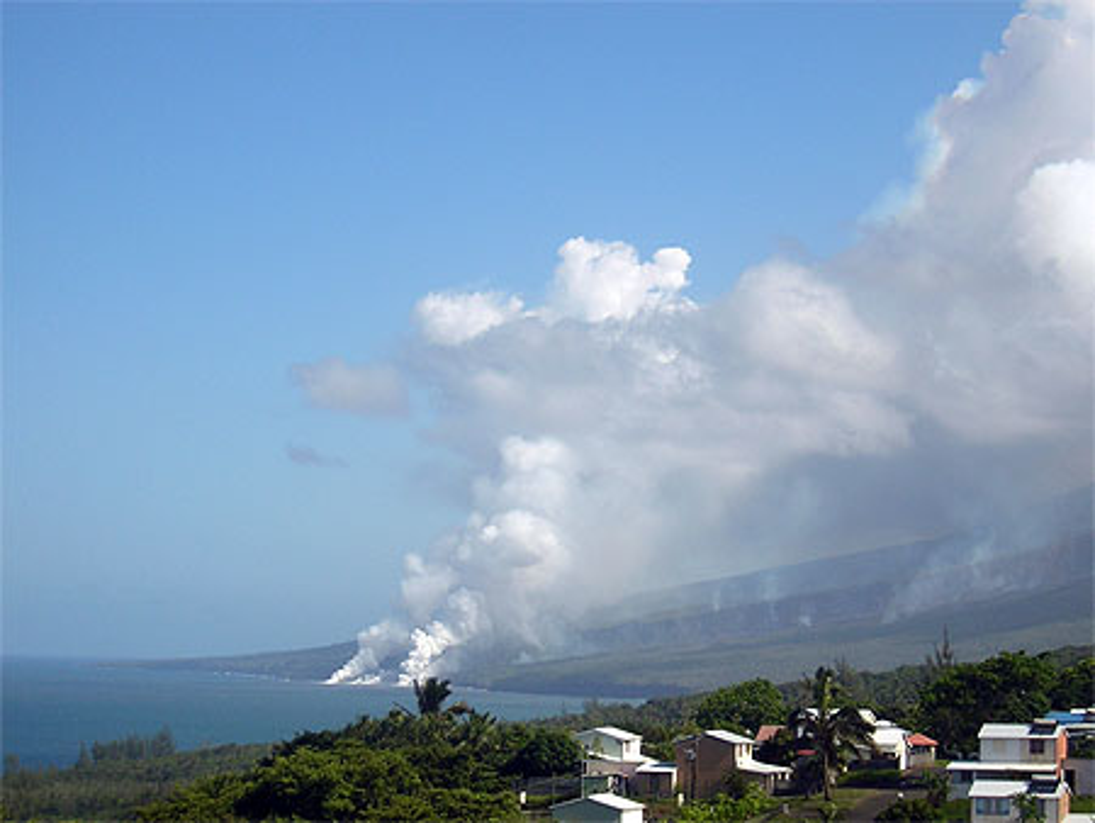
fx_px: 3418
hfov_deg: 18.2
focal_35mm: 108
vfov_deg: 13.7
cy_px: 412
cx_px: 548
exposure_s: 1/449
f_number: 4.7
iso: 100
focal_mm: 14.1
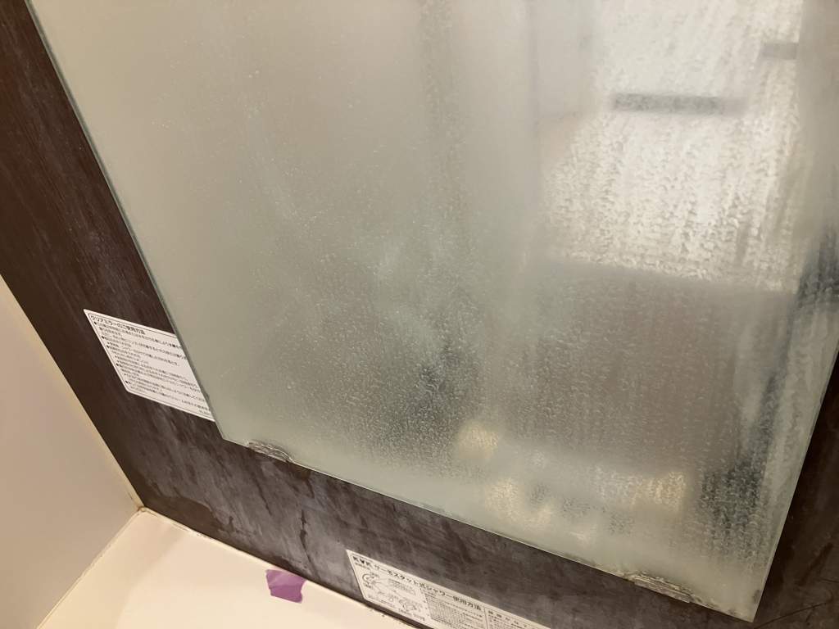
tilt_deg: -37.7
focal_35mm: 28
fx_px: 679
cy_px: 314
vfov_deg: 49.7
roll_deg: +9.2
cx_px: 420
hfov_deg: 63.4
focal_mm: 3.99
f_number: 1.8
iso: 250
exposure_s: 1/50
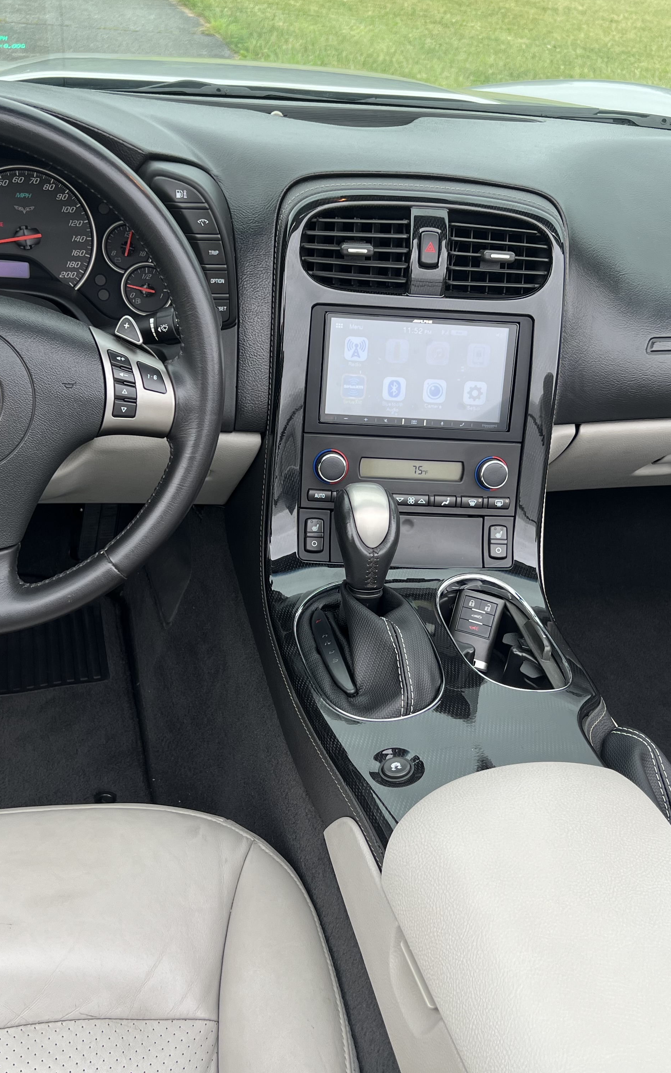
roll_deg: -4.7
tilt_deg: -31.8
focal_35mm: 37
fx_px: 1083
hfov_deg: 34.4
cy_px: 533
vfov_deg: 52.7
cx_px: 305
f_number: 1.5
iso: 50
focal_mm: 5.7
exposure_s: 1/460
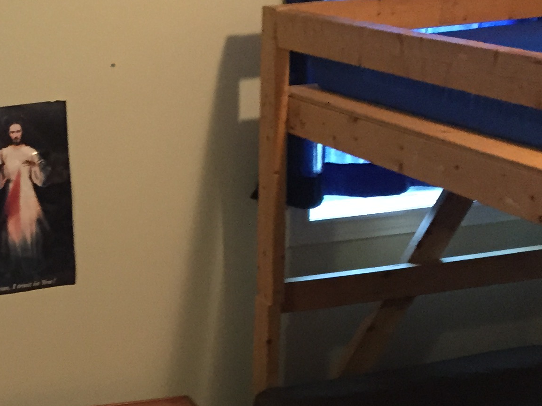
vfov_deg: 17.4
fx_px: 1284
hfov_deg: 22.6
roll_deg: +3.0
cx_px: -41
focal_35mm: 82
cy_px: 435
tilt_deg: -22.8
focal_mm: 4.15
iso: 250
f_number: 2.2
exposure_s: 1/24
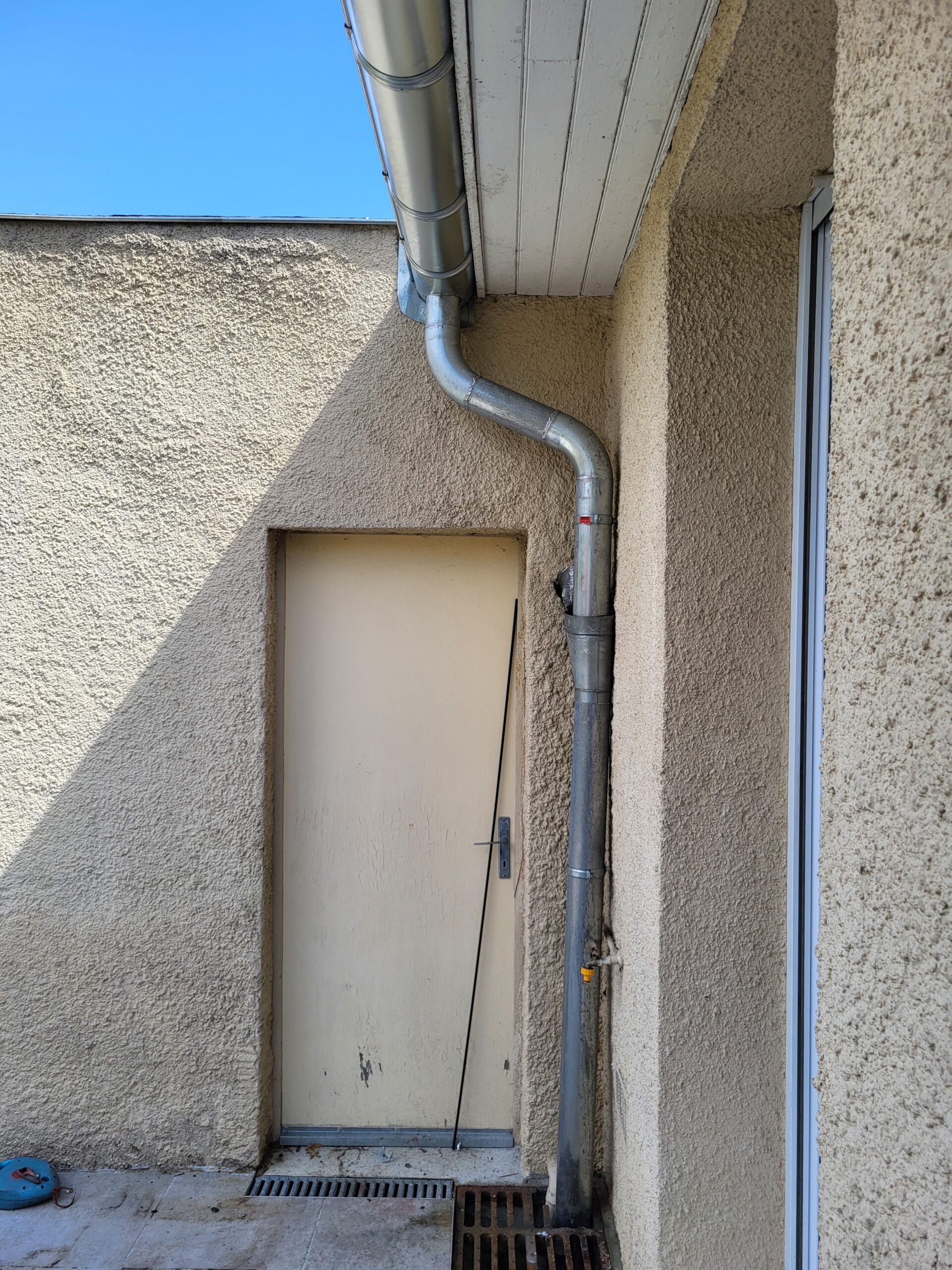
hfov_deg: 53.1
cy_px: 635
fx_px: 953
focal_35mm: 26
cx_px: 476
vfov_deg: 67.3
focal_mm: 5.4
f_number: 1.8
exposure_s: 1/1044
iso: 40
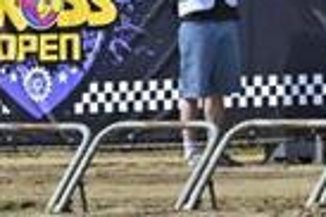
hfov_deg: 2.4
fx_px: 7851
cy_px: 545
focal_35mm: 868
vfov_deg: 1.6
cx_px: 474
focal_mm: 120
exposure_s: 1/2000
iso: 1600
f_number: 11
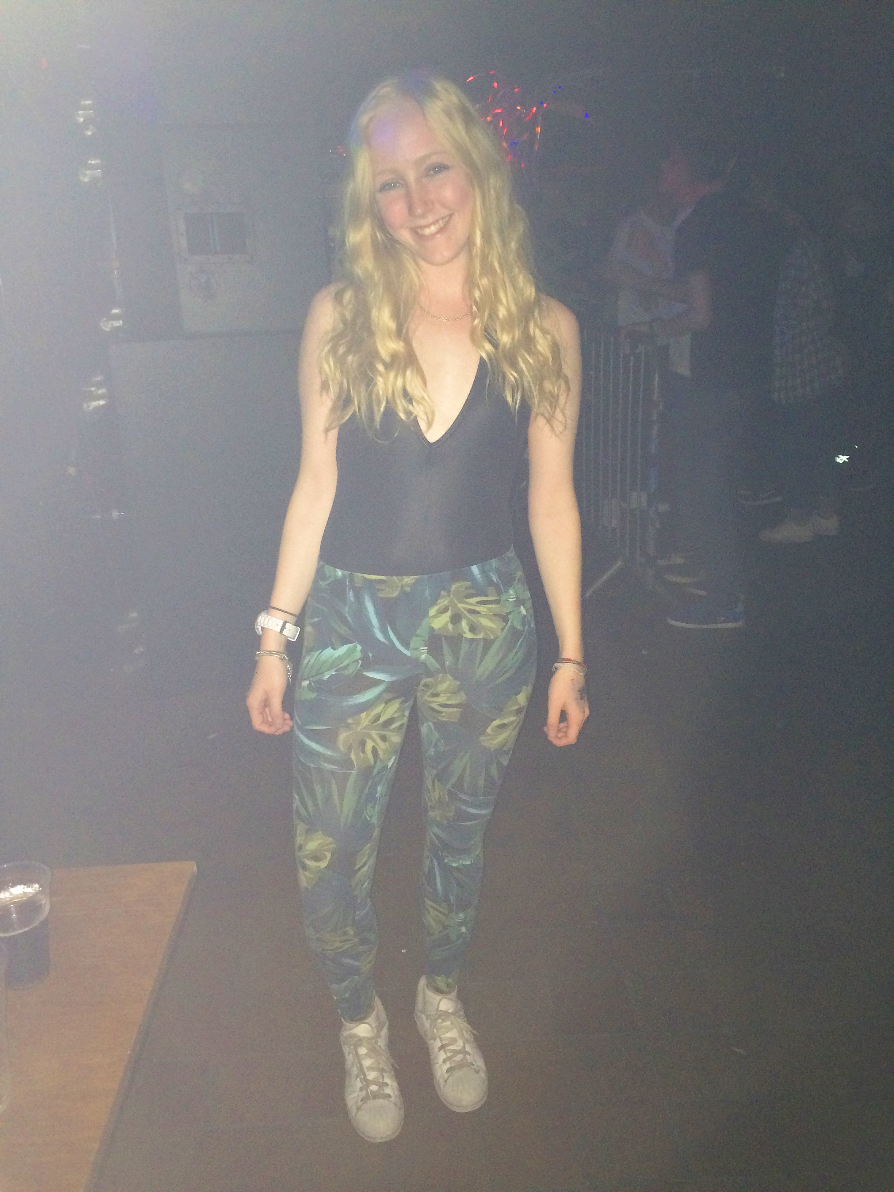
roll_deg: +3.9
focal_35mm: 29
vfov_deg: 61.7
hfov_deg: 48.2
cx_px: 447
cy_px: 596
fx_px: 999
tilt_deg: -19.8
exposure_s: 1/17
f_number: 2.2
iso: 160
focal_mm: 4.15
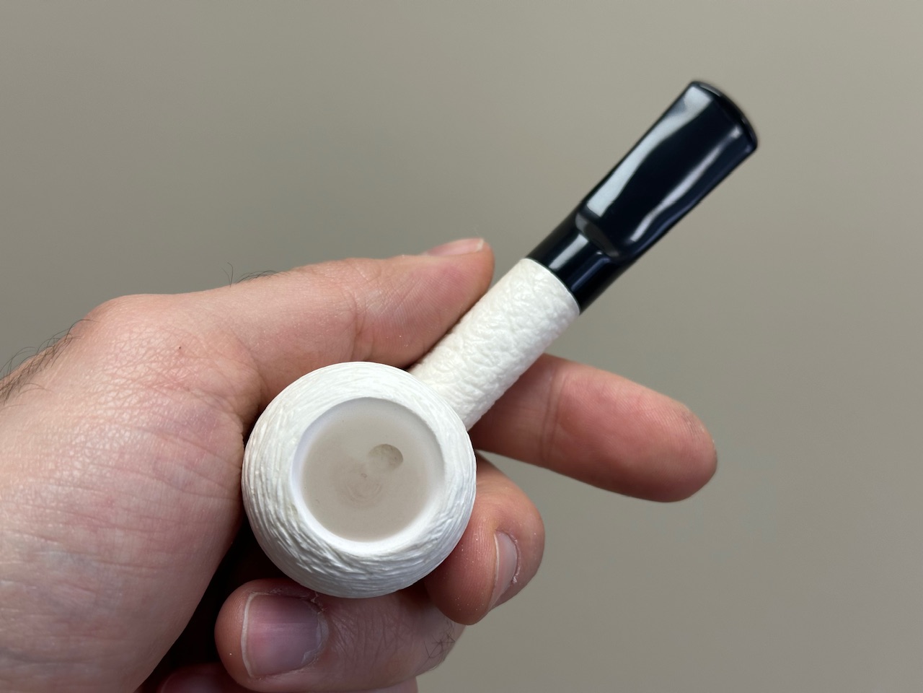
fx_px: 1280
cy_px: 346
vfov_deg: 30.3
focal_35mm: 48
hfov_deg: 39.7
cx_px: 462
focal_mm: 6.86
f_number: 1.78
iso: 64
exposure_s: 1/121
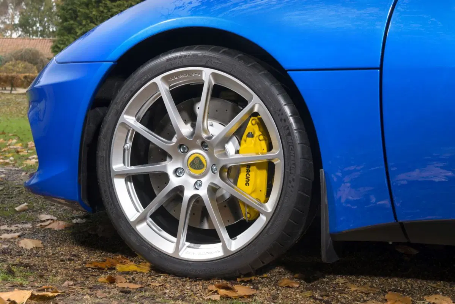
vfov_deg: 26.0
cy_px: 152
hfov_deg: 38.2
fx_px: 657
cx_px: 228
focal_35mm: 52
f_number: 11
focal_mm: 52
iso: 200
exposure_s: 1/60
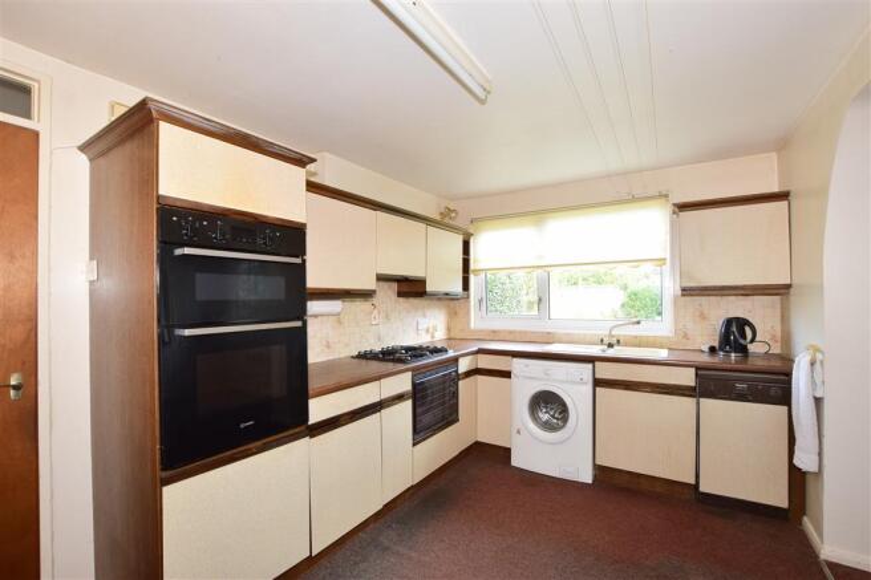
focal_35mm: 15
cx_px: 436
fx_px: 363
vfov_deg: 77.3
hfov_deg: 100.4
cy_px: 290
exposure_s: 1/10
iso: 400
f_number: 10
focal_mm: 10
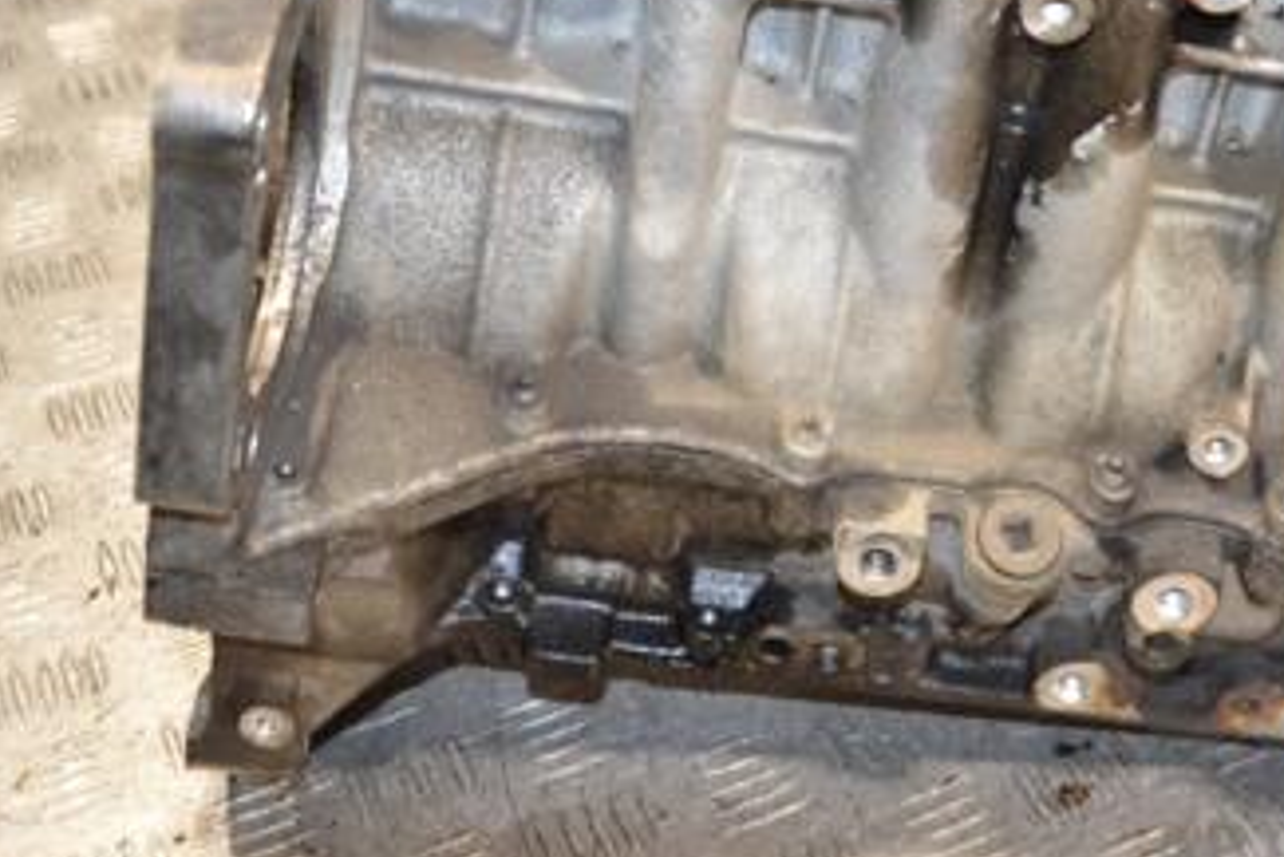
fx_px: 2962
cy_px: 162
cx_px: 1075
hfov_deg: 24.0
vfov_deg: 16.3
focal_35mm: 83
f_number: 5
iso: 800
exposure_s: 1/80
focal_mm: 30
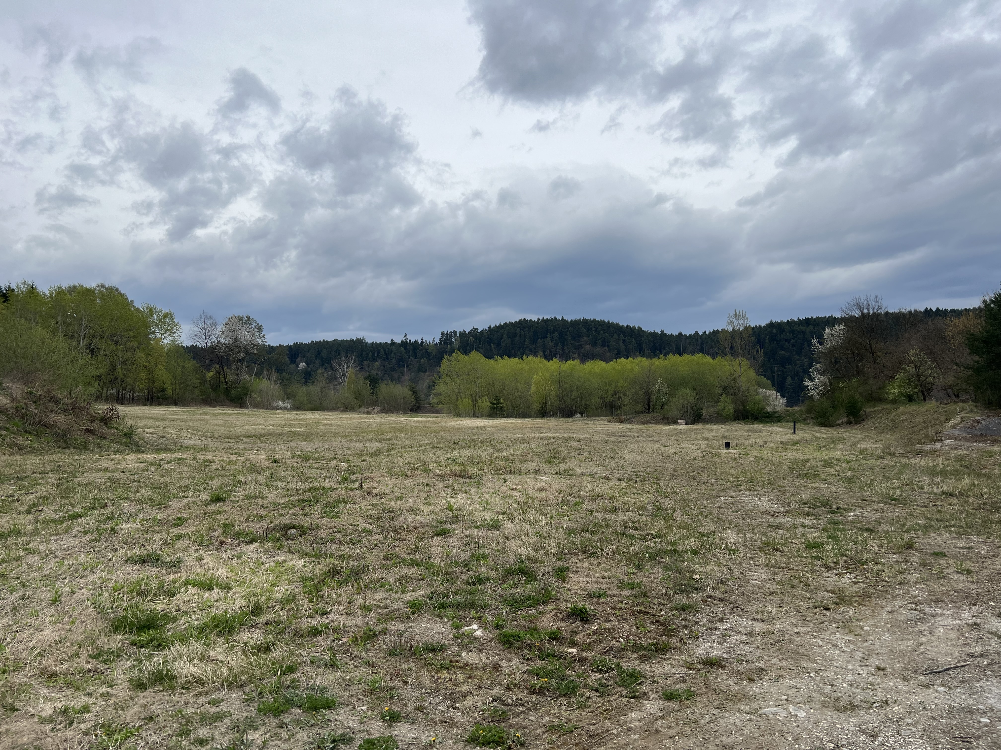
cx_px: 500
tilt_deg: +2.3
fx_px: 752
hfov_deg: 67.3
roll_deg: +0.6
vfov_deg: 53.1
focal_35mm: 26
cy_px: 375
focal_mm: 5.7
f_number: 1.5
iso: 50
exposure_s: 1/965
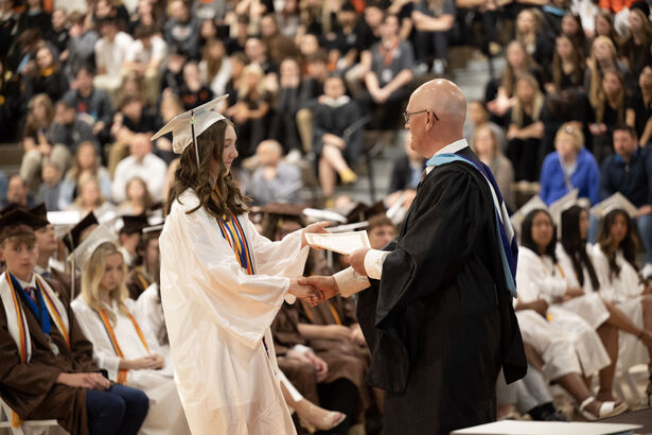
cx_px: 326
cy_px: 218
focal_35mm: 120
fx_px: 2173
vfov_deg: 11.4
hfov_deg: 17.1
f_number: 2.8
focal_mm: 120
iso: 1600
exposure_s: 1/100
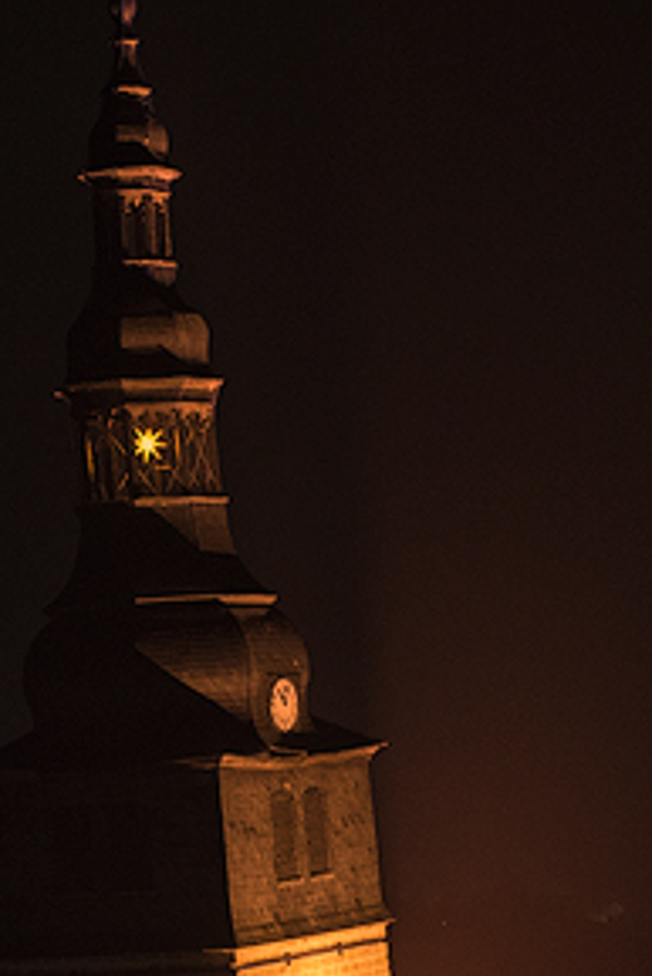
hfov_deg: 12.6
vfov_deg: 18.7
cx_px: 451
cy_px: 652
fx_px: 2957
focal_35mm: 109
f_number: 1.4
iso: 320
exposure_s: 1/25
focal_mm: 35
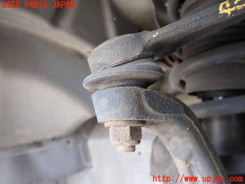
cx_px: 122
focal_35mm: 25
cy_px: 92
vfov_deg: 54.9
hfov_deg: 69.4
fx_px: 177
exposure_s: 1/60
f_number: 2
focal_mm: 4.5
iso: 100
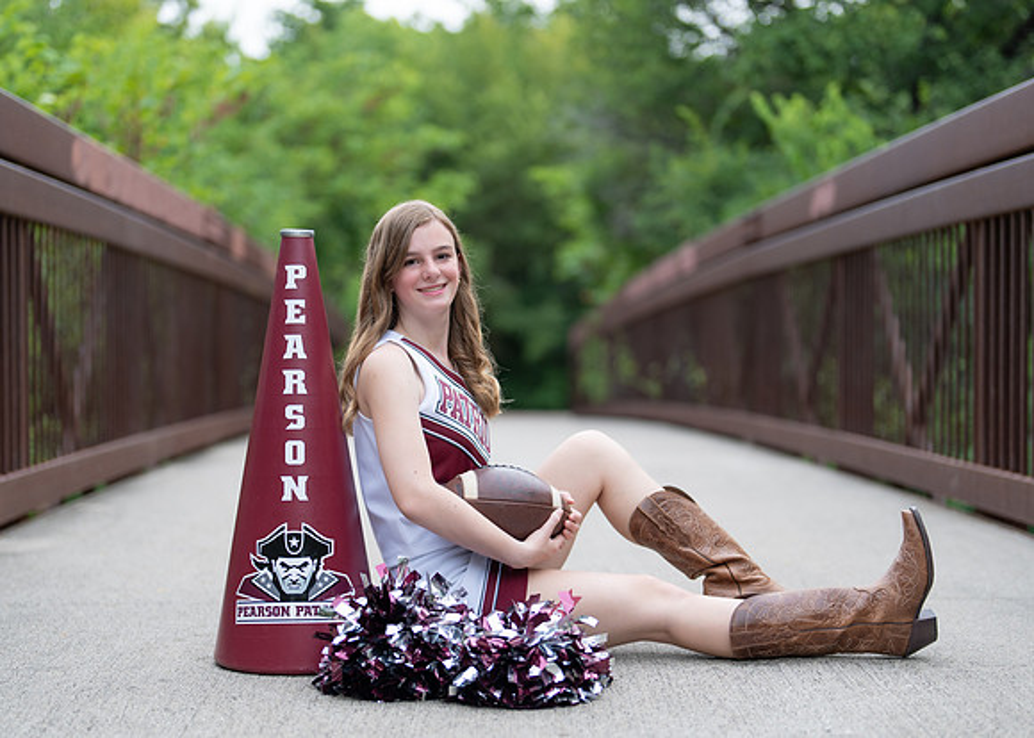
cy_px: 417
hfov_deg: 32.4
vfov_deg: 23.4
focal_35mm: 61
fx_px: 1779
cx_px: 511
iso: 100
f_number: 1.2
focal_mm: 50
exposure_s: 1/320
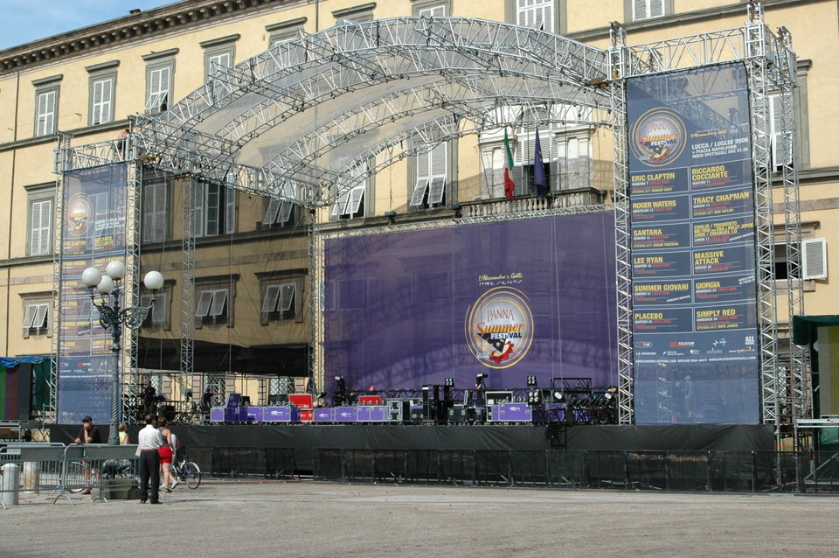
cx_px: 420
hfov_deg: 38.9
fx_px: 1187
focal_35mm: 51
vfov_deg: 26.4
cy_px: 279
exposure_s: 1/320
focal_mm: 34
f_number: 9
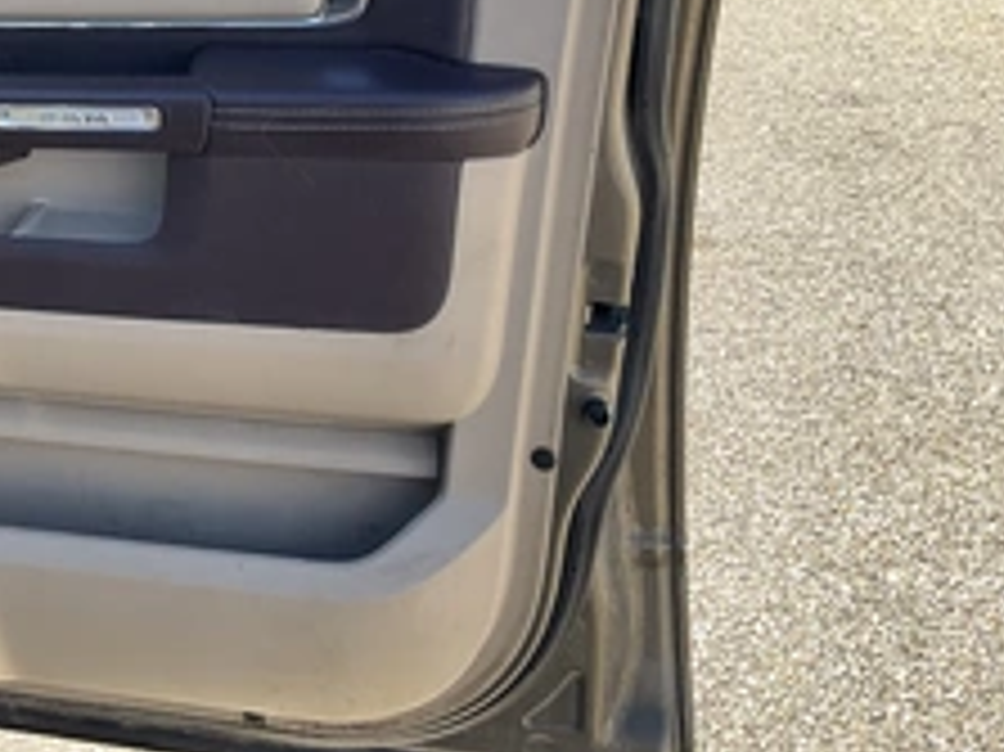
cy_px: 99
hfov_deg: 35.1
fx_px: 1507
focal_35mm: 52
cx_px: 135
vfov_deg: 27.2
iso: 20
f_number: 1.8
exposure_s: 1/169
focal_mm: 3
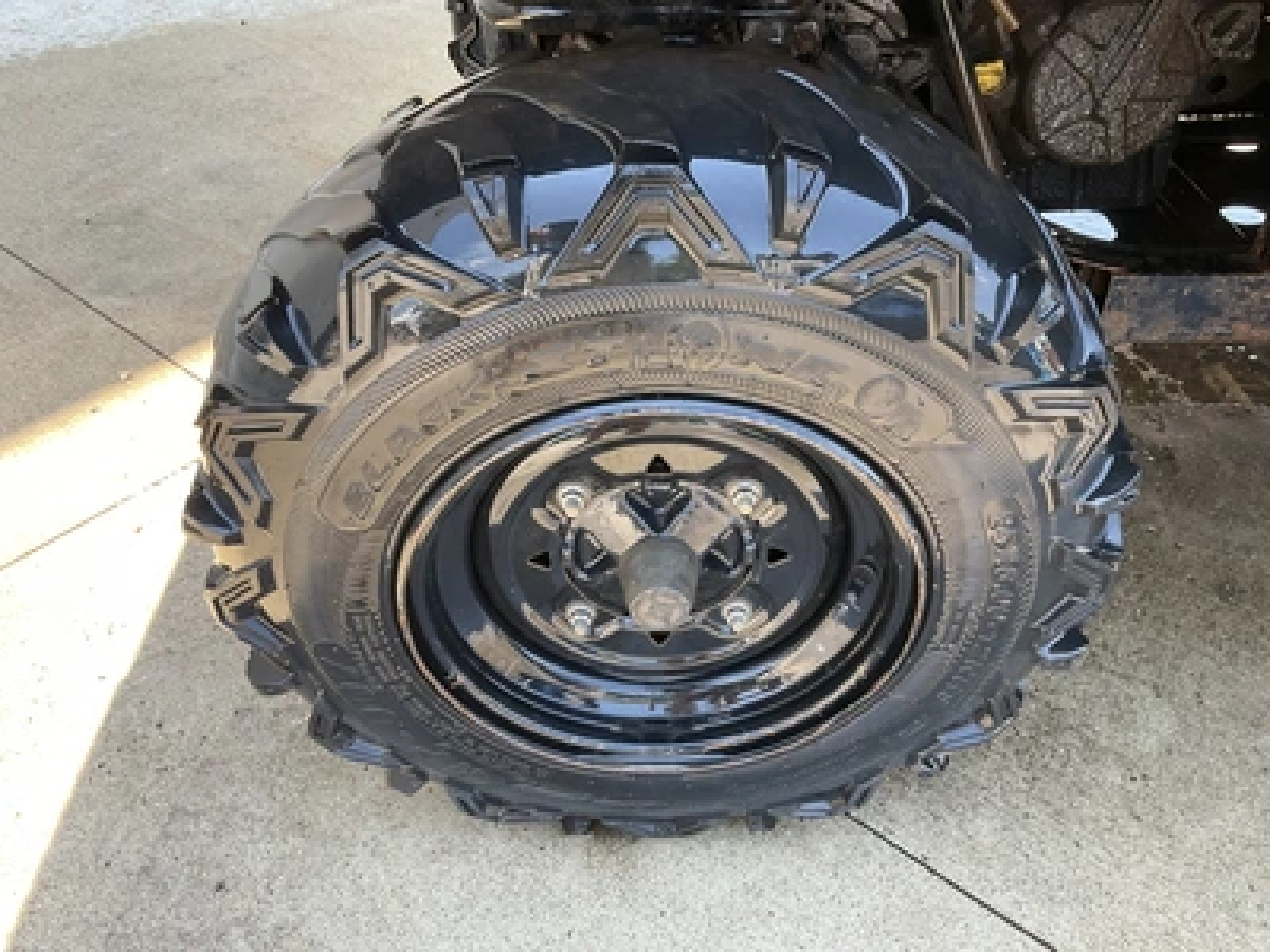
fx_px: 1064
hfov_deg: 61.7
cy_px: 476
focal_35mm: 29
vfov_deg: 48.2
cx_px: 635
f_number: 1.8
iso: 40
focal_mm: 3
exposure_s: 1/122
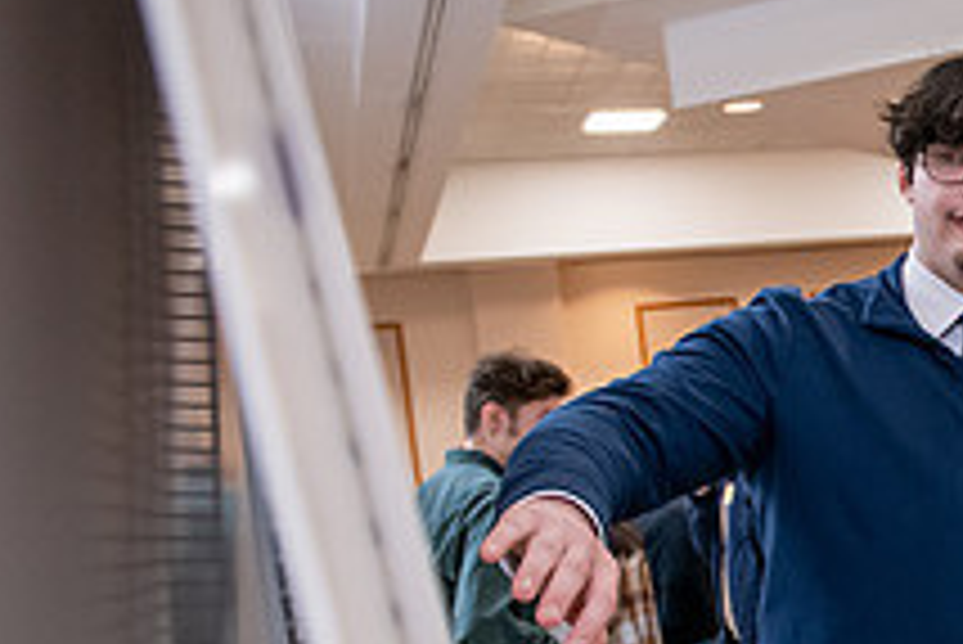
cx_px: 1278
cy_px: 475
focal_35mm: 65
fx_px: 1740
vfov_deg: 20.8
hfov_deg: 26.0
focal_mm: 24
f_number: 3.5
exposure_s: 1/160
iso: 1600
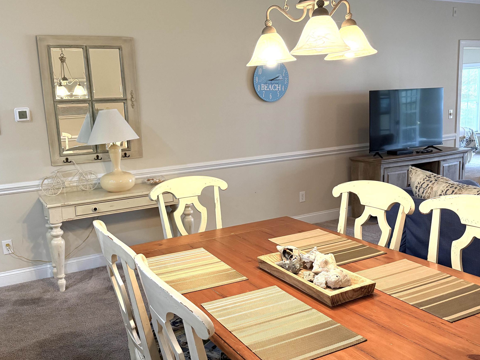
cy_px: 180
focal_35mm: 32
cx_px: 206
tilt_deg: -9.7
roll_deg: +3.2
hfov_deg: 56.6
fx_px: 444
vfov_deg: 44.2
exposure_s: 1/120
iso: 400
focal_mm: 6.76
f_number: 1.78
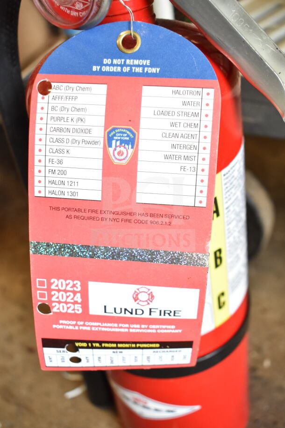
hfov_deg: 34.2
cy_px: 214
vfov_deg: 49.5
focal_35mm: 39
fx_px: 463
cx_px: 142
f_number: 5
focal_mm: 26
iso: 1600
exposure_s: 1/100
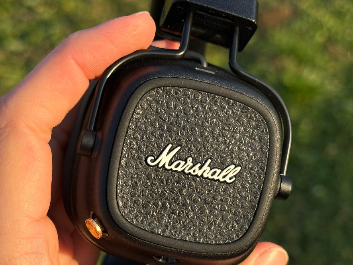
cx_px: 184
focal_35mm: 65
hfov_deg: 29.8
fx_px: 663
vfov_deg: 22.6
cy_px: 154
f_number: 1.78
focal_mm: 6.76
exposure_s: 1/1931
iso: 64
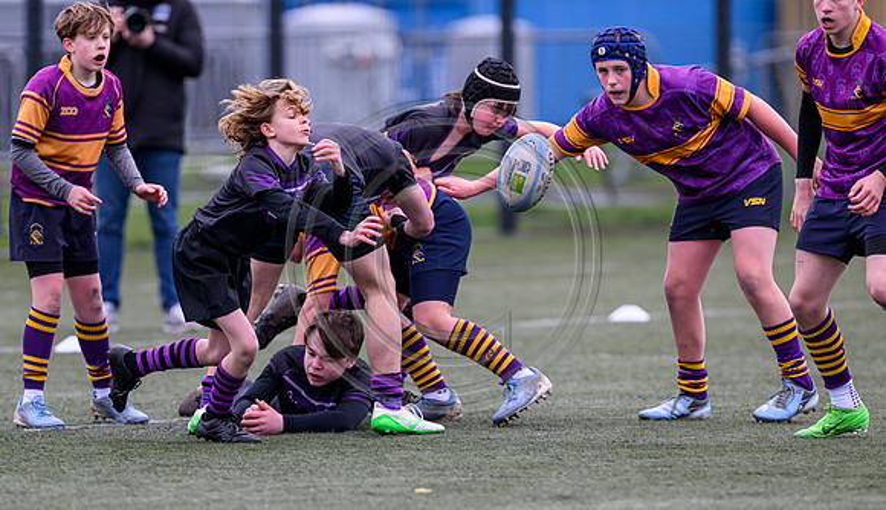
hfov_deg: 4.2
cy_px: 364
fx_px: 12164
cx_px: 338
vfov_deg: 2.4
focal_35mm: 515
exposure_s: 1/1250
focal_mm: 400
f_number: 3.5
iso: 500
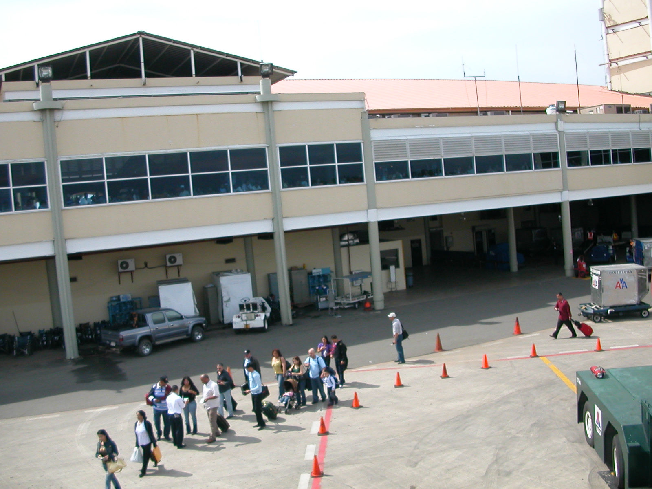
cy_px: 244
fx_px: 697
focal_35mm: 37
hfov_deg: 50.1
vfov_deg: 38.7
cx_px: 326
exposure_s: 1/1458
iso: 100
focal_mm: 5.6
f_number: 2.7
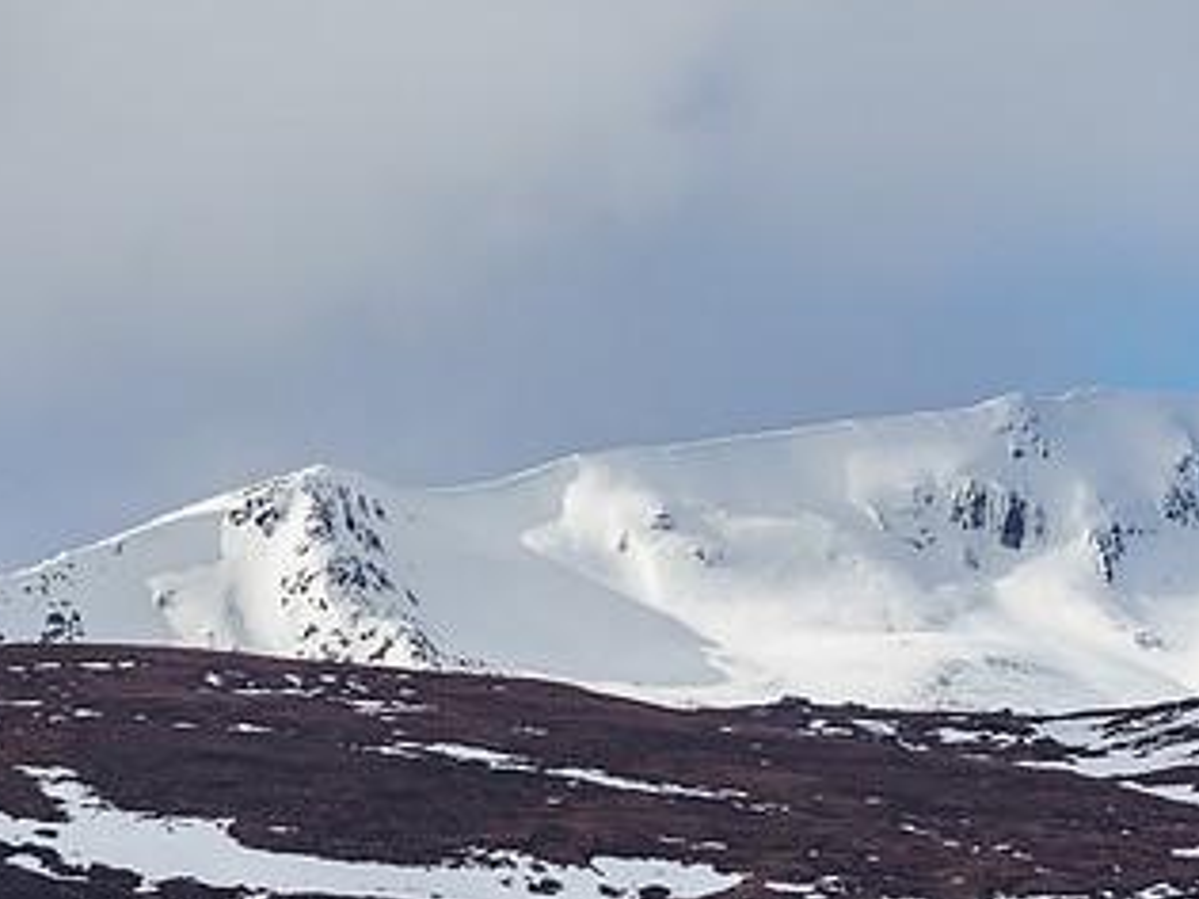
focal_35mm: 552
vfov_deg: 2.7
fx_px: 19112
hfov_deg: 3.6
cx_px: 799
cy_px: 474
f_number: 4
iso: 200
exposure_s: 1/2000
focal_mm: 150
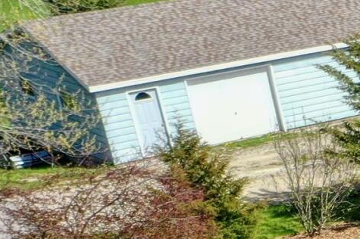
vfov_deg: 7.2
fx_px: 1769
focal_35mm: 177
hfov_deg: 9.2
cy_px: 588
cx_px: 1090
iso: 100
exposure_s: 1/120
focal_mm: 10.3
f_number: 4.5
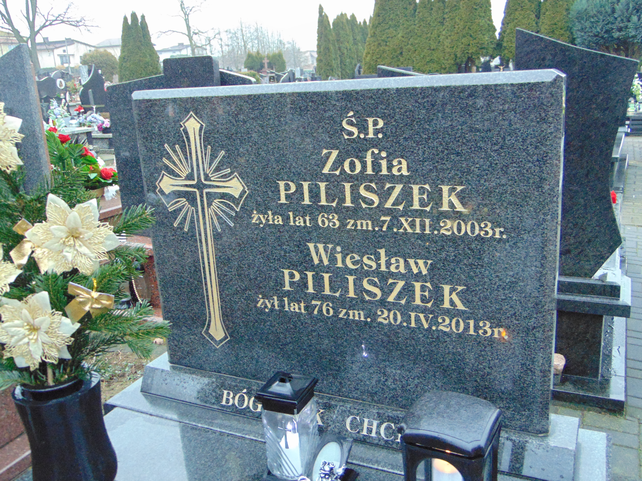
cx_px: 321
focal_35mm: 33
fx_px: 612
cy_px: 240
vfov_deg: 42.9
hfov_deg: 55.4
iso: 500
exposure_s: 1/20
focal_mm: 5.8
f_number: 3.2
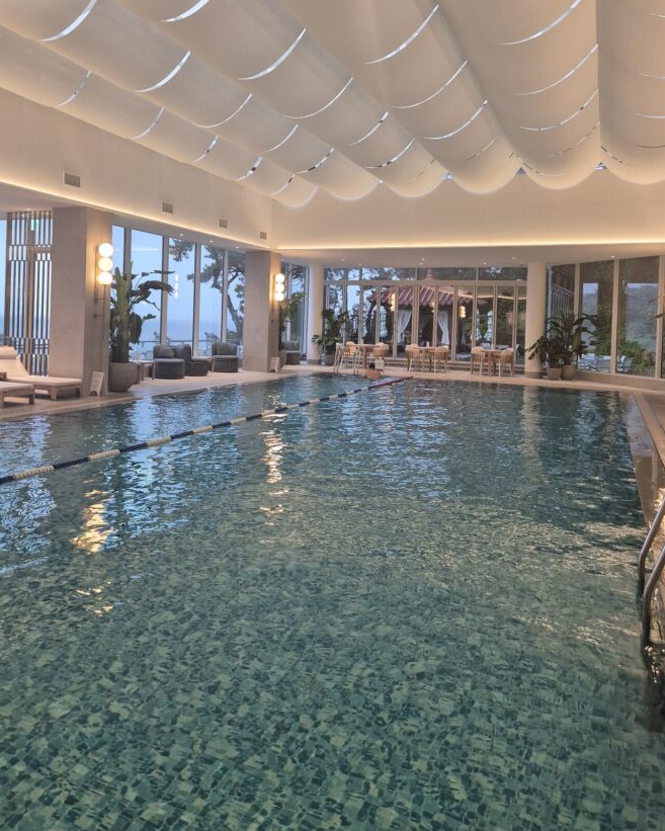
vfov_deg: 61.6
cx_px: 311
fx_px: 689
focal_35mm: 28
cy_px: 329
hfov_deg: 51.5
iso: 200
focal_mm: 5.4
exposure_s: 1/120
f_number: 1.8
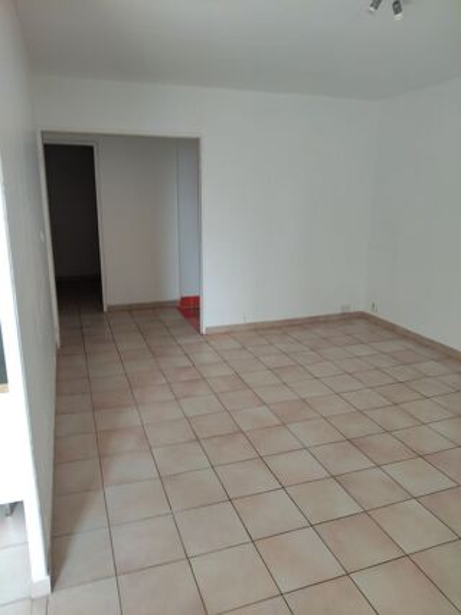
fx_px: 444
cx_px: 230
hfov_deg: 54.9
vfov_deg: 69.4
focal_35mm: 25
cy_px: 308
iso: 186
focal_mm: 4.15
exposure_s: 1/33.3
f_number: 1.8
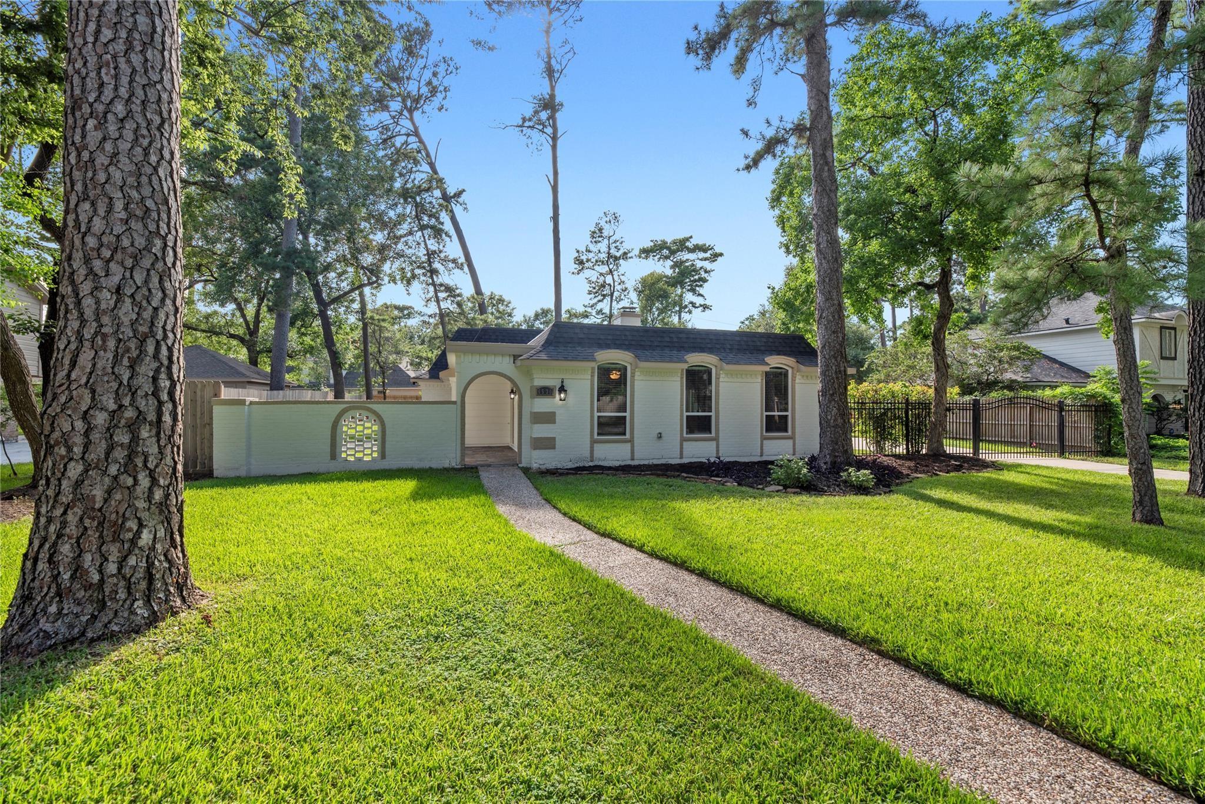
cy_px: 402
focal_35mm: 14
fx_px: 469
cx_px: 602
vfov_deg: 81.2
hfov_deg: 104.2
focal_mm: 14
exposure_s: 1/100
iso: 100
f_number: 8
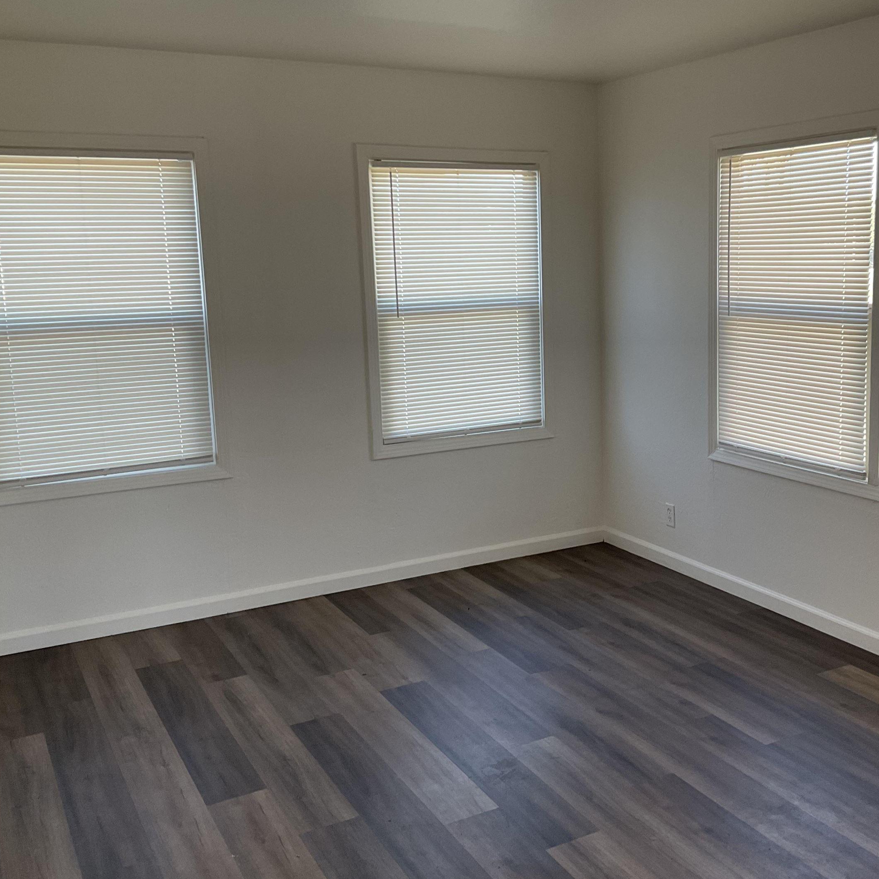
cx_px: 569
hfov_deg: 44.4
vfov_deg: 44.9
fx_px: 1063
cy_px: 413
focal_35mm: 37
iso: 50
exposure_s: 1/120
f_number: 1.8
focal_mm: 3
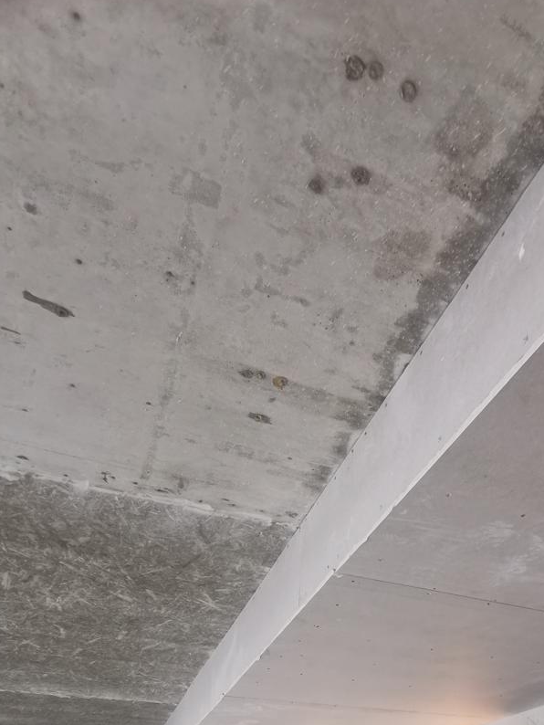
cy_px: 602
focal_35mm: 29
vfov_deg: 56.2
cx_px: 413
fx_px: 607
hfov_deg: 46.4
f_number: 2.2
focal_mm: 2.35
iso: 80
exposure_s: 1/50
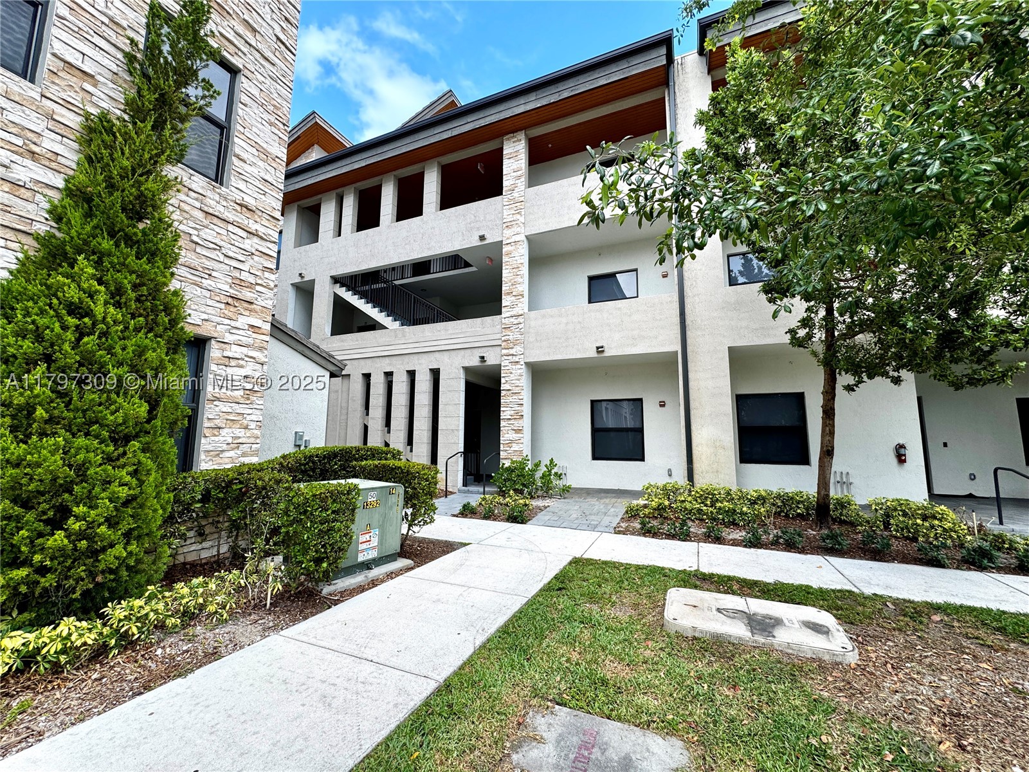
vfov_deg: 85.7
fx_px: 416
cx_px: 514
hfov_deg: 102.1
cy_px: 386
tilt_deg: +6.6
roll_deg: -0.7
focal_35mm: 14
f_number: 2.2
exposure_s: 1/332
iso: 40
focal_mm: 2.22
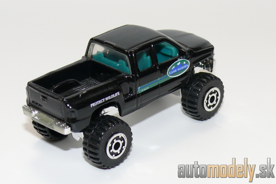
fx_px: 843
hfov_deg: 18.6
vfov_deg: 12.5
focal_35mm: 110
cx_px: 138
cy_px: 80
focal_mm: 13.7
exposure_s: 1/30
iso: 100
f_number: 4
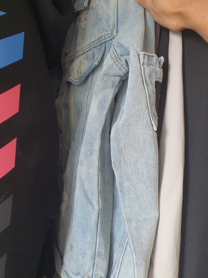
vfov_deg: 67.3
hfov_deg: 53.1
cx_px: 104
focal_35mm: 26
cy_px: 139
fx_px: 208
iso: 200
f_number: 2.4
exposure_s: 1/60
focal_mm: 4.3
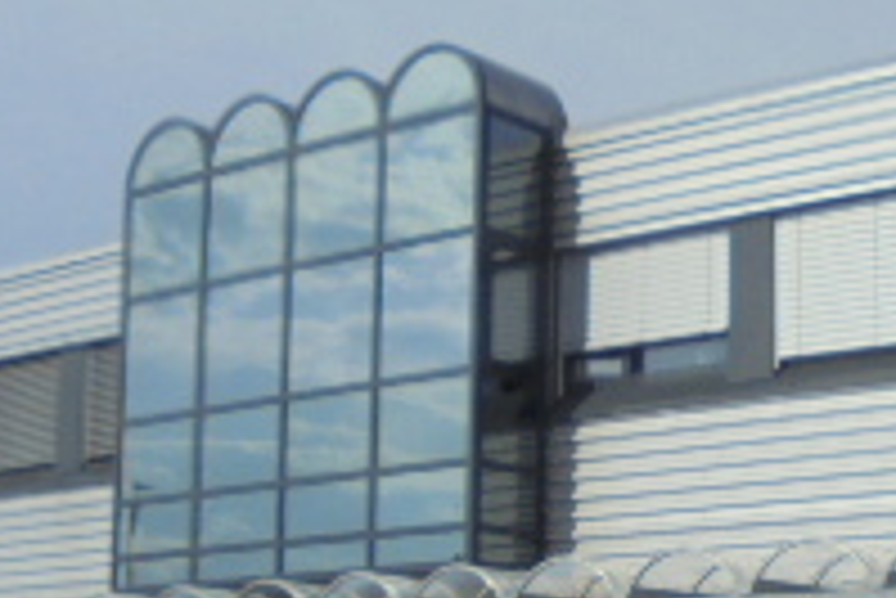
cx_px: 657
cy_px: 567
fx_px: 2167
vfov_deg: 15.5
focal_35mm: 87
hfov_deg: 23.2
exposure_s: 1/200
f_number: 11.5
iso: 100
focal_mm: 4.6
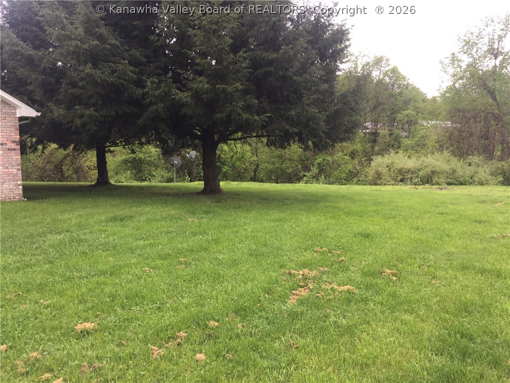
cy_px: 192
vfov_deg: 48.2
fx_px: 427
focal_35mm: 29
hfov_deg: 61.7
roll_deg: +0.3
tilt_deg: -5.5
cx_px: 255
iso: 32
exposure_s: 1/120
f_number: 2.2
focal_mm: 4.15
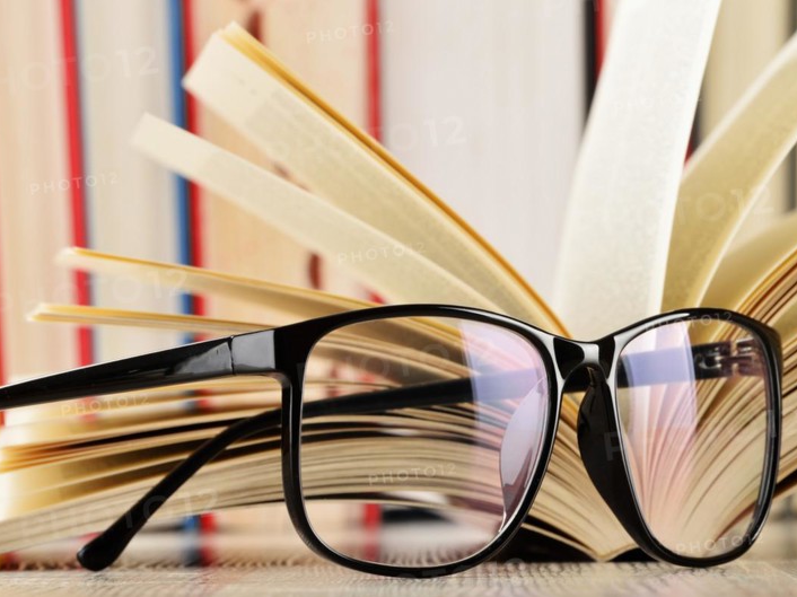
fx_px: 4212
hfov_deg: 10.8
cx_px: 393
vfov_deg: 8.1
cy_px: 299
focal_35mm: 183
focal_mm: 112
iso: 100
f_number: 18
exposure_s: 1/125
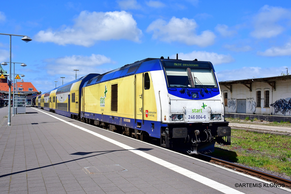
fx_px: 339
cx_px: 146
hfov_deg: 46.4
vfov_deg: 31.9
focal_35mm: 42
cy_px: 97
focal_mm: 28
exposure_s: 1/500
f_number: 14
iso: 500
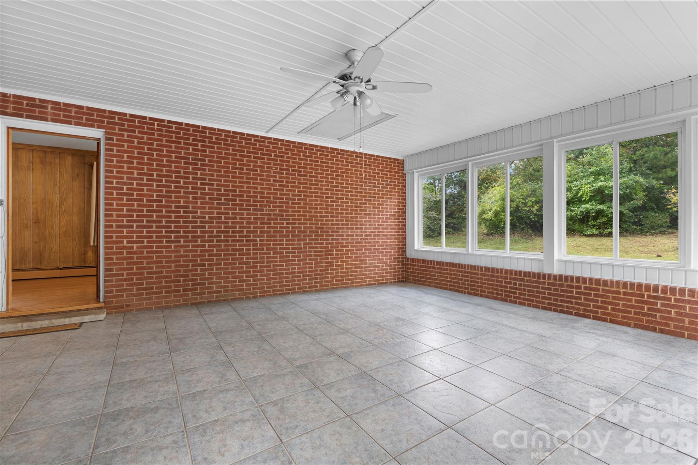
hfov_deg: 95.0
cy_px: 232
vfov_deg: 72.0
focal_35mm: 16
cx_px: 349
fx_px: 320
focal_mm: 11
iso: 250
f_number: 9
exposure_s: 1.3
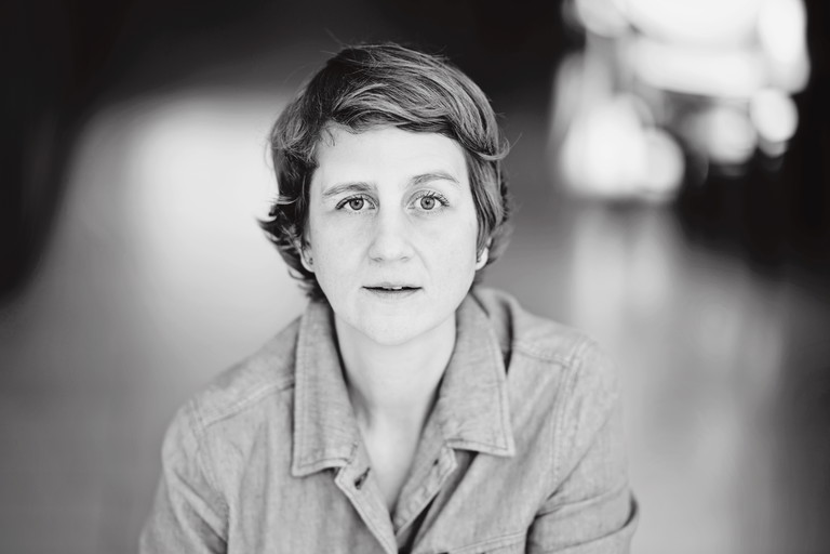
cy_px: 277
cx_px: 415
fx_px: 2421
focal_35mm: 105
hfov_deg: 19.5
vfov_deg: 13.0
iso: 50
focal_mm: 105
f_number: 1.8
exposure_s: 1/160
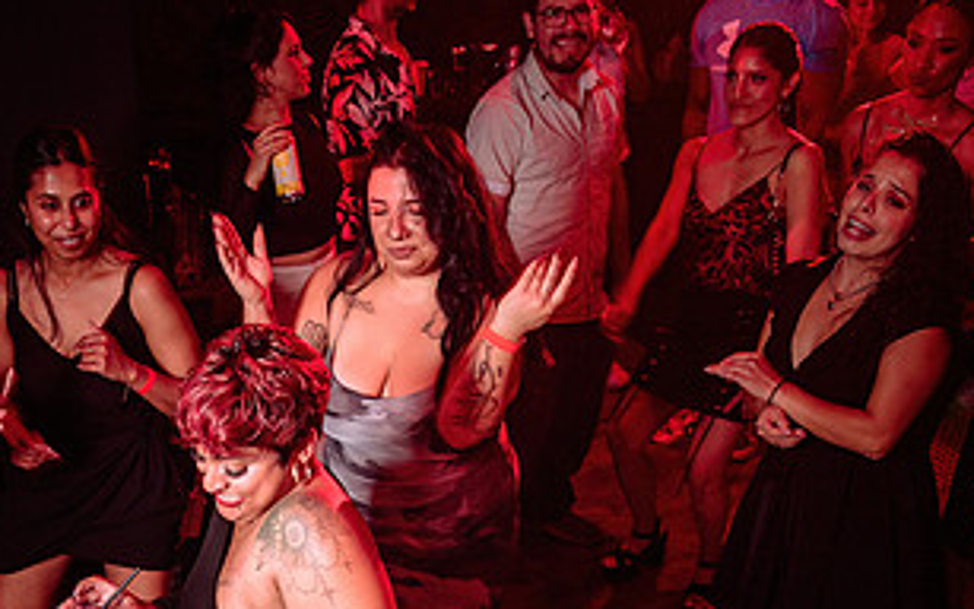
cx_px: 333
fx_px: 1327
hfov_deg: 39.9
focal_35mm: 50
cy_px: 601
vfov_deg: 24.7
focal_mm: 26
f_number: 3.2
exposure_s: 1/40
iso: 800
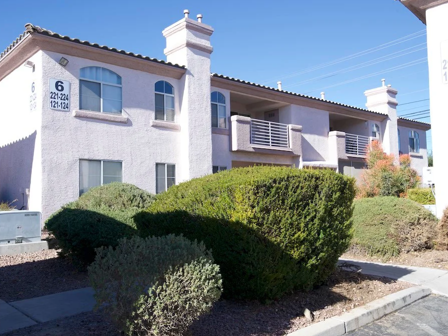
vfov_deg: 42.9
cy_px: 170
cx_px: 192
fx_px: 427
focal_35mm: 33
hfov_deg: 55.2
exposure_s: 1/125
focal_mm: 30
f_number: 10
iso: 125
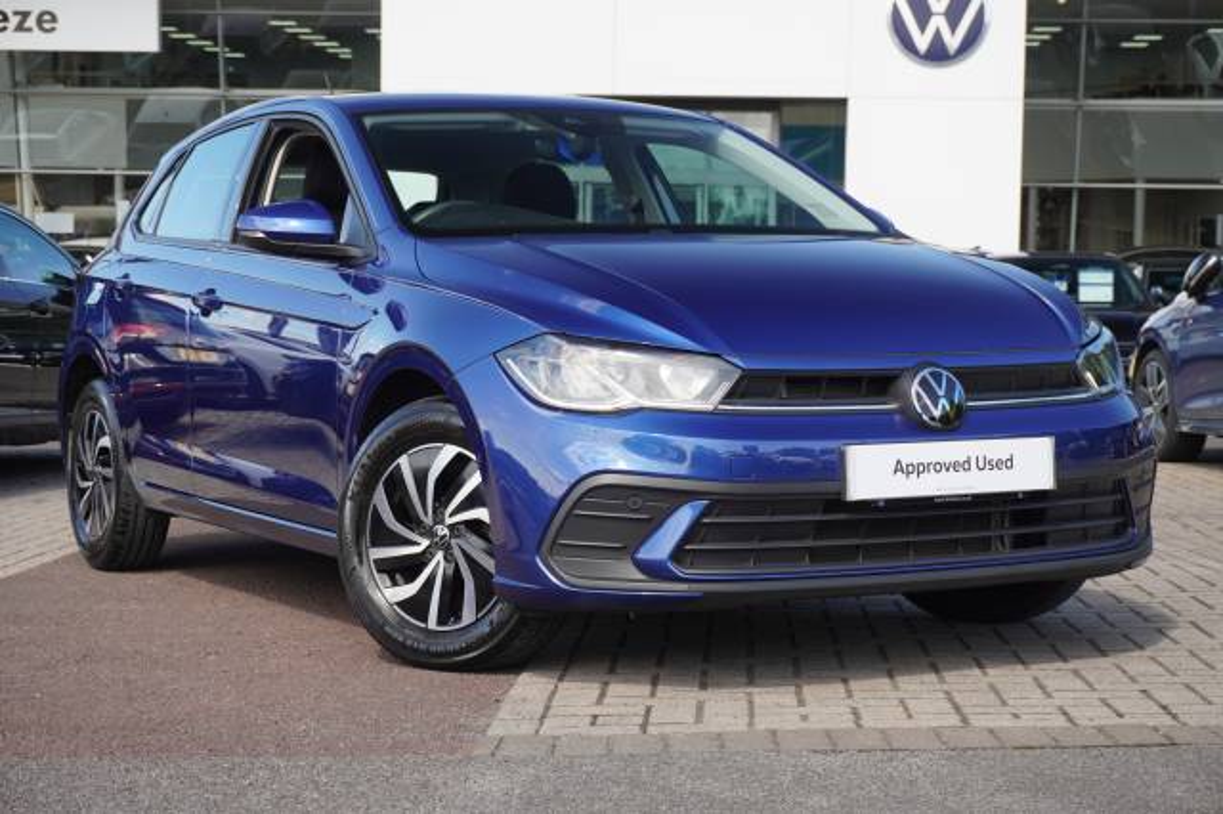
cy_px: 407
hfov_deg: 30.5
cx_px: 612
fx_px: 2241
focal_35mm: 66
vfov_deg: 20.6
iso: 200
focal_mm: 44
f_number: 6.3
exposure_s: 1/160
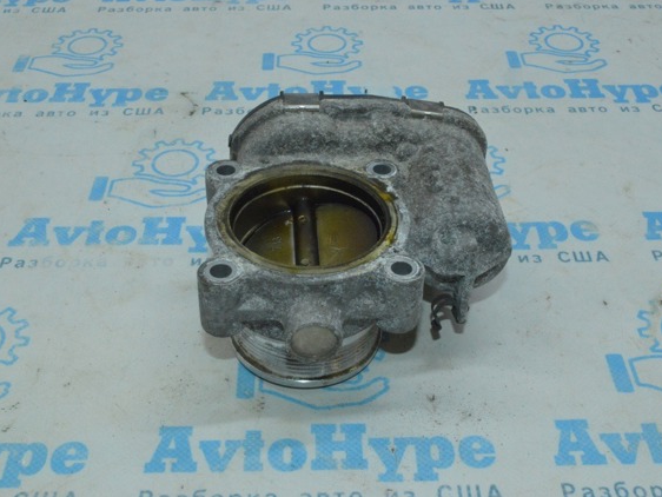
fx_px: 910
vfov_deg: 30.6
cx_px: 319
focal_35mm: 48
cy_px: 249
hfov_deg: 40.0
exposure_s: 1/40
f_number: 29
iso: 4000
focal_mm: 29
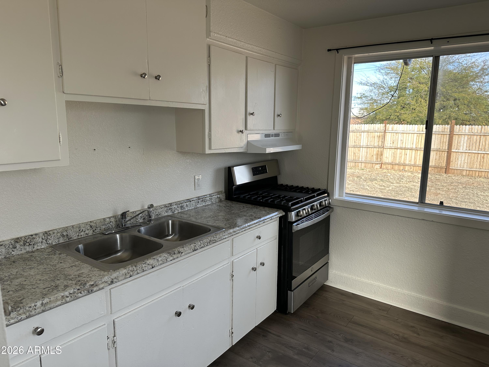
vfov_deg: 56.8
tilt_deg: -9.1
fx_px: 339
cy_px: 184
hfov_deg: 71.6
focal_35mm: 24
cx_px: 244
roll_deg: +0.0
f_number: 1.78
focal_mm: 6.86
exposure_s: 1/435
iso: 80
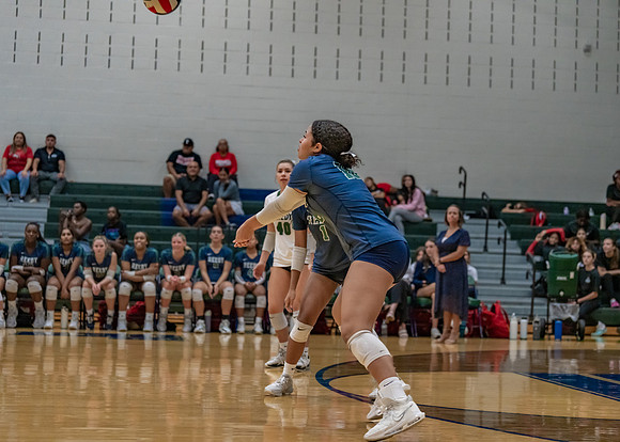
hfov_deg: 27.0
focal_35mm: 73
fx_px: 1291
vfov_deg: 19.4
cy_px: 221
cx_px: 310
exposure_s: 1/1000
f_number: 2.8
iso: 2500
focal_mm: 70
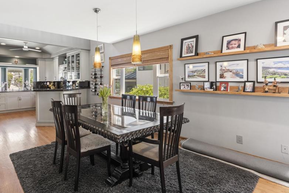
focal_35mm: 21
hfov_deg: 80.4
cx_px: 118
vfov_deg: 59.2
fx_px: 169
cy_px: 81
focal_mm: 16
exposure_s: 1/5
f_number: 8
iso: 500
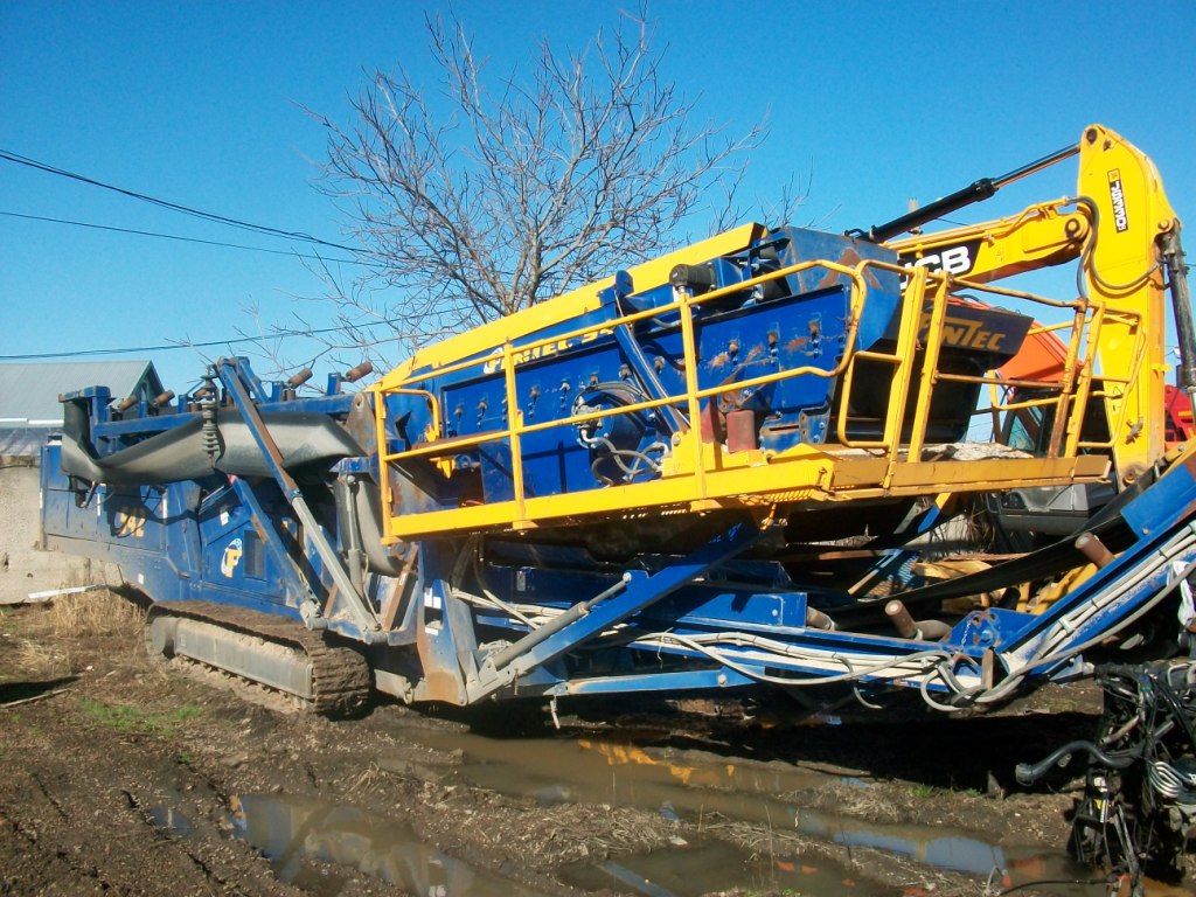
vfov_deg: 41.8
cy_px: 448
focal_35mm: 34
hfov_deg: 54.0
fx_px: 1175
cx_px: 598
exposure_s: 1/320
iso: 80
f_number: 5.5
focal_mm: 5.7
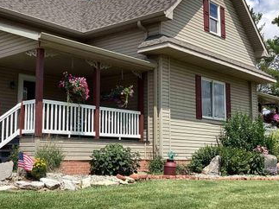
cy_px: 97
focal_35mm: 48
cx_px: 90
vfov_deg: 30.2
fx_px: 387
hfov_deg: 39.1
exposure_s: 1/1314
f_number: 2.4
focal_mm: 3.3
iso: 25
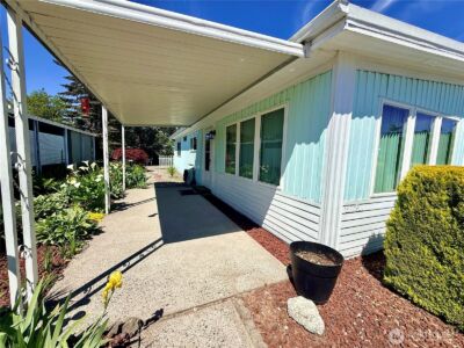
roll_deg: -1.8
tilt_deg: -6.4
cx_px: 232
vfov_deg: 85.7
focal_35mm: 14
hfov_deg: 102.1
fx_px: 188
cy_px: 174
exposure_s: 1/3125
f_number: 2.2
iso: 50
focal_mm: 2.22
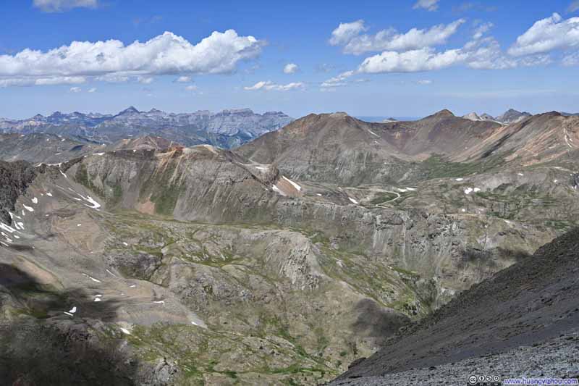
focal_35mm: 44
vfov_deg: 30.5
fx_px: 707
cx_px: 290
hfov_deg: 44.5
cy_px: 193
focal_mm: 44
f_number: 7.1
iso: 64
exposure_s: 1/500
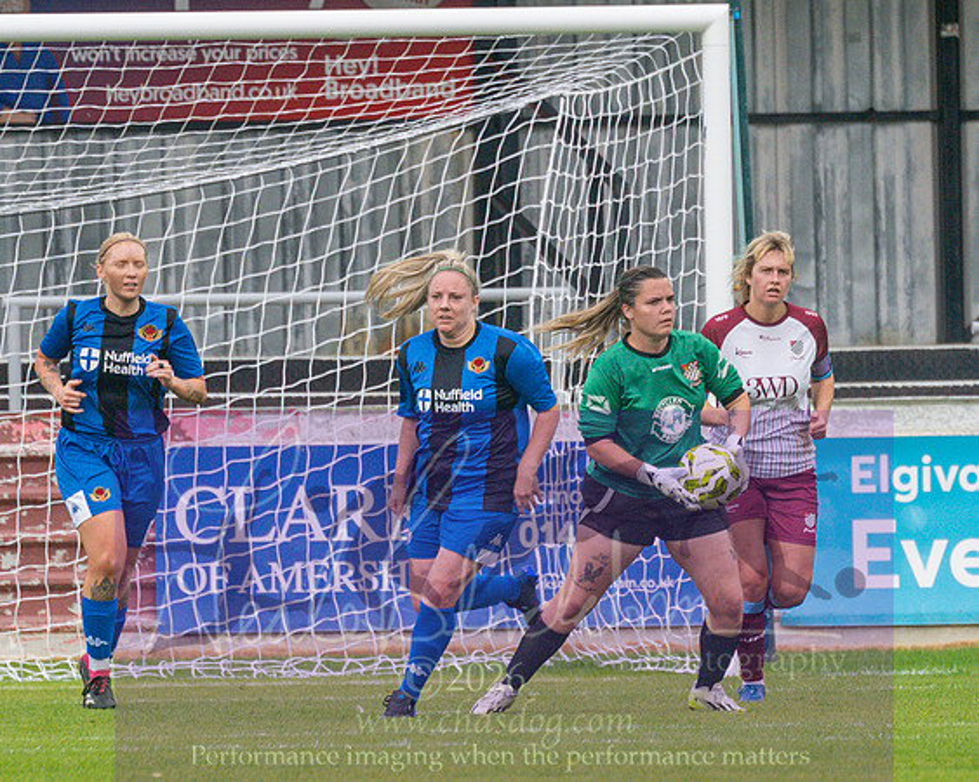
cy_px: 539
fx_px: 30728
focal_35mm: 1061
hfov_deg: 1.8
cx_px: 694
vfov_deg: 1.5
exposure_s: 1/1000
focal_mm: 300
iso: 500
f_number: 4
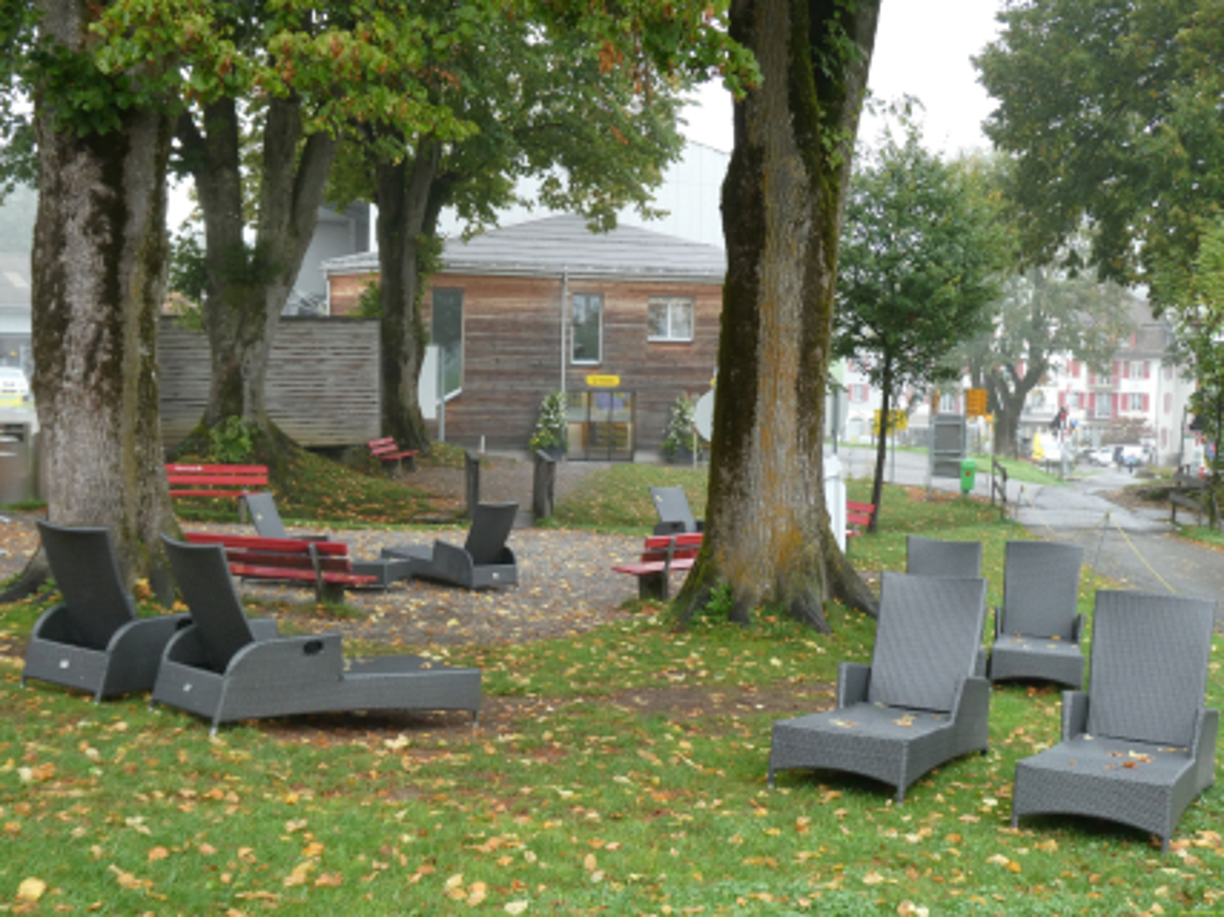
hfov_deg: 40.4
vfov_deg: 30.9
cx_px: 612
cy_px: 458
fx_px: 1661
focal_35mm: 47
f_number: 4
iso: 200
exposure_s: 1/80
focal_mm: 8.4
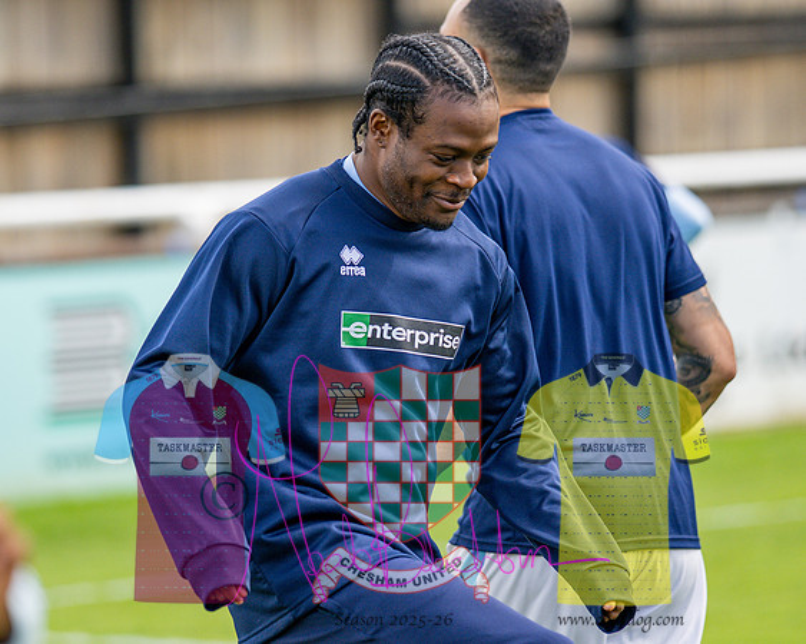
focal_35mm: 270
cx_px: 346
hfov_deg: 7.2
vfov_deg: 5.7
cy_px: 381
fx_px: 6445
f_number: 2
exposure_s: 1/3200
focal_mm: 135
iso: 200
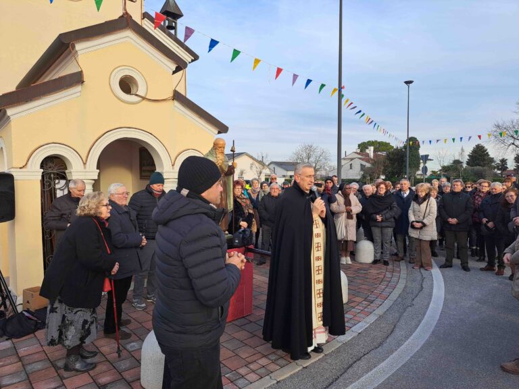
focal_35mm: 24
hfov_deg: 71.6
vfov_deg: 56.8
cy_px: 194
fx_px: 360
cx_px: 260
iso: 50
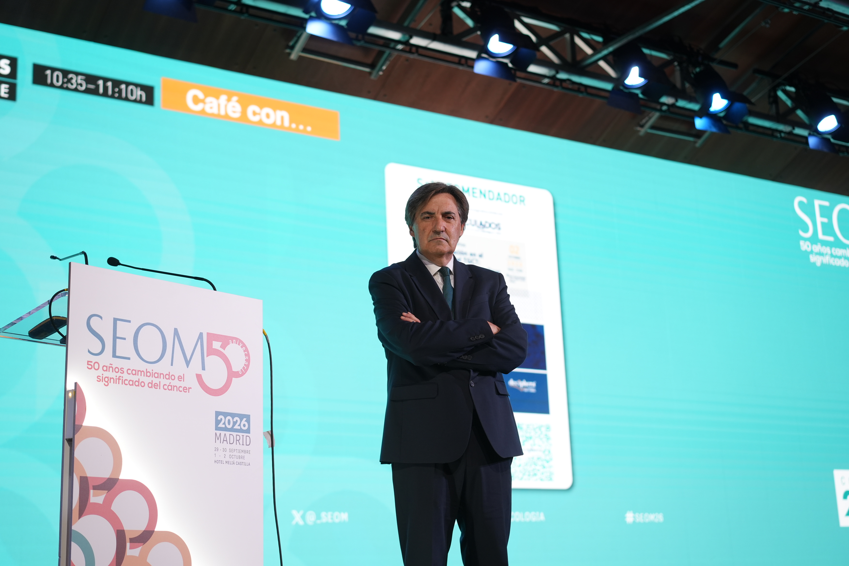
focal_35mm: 55
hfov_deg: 36.2
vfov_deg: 24.6
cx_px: 424
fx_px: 1297
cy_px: 283
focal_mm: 55
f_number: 2.8
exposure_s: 1/200
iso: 640
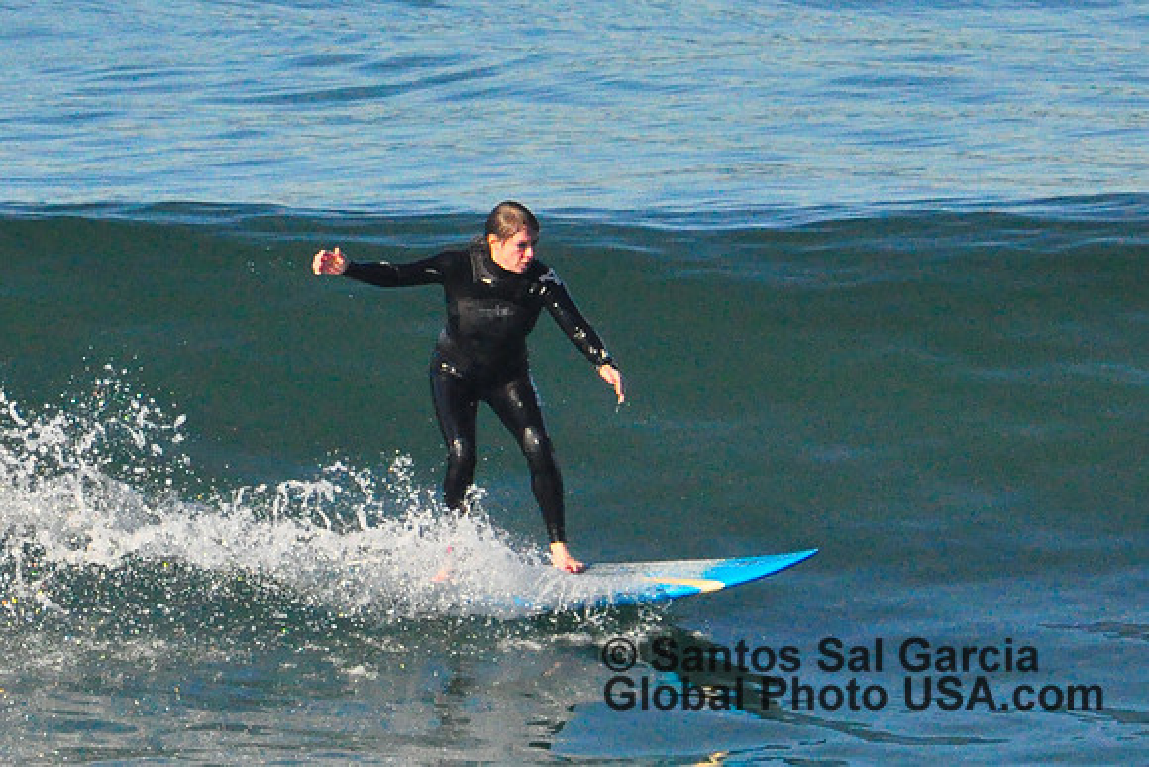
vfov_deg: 3.1
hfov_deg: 4.6
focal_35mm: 450
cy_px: 384
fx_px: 14365
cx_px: 574
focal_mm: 300
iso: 3200
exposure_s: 1/4000
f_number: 10
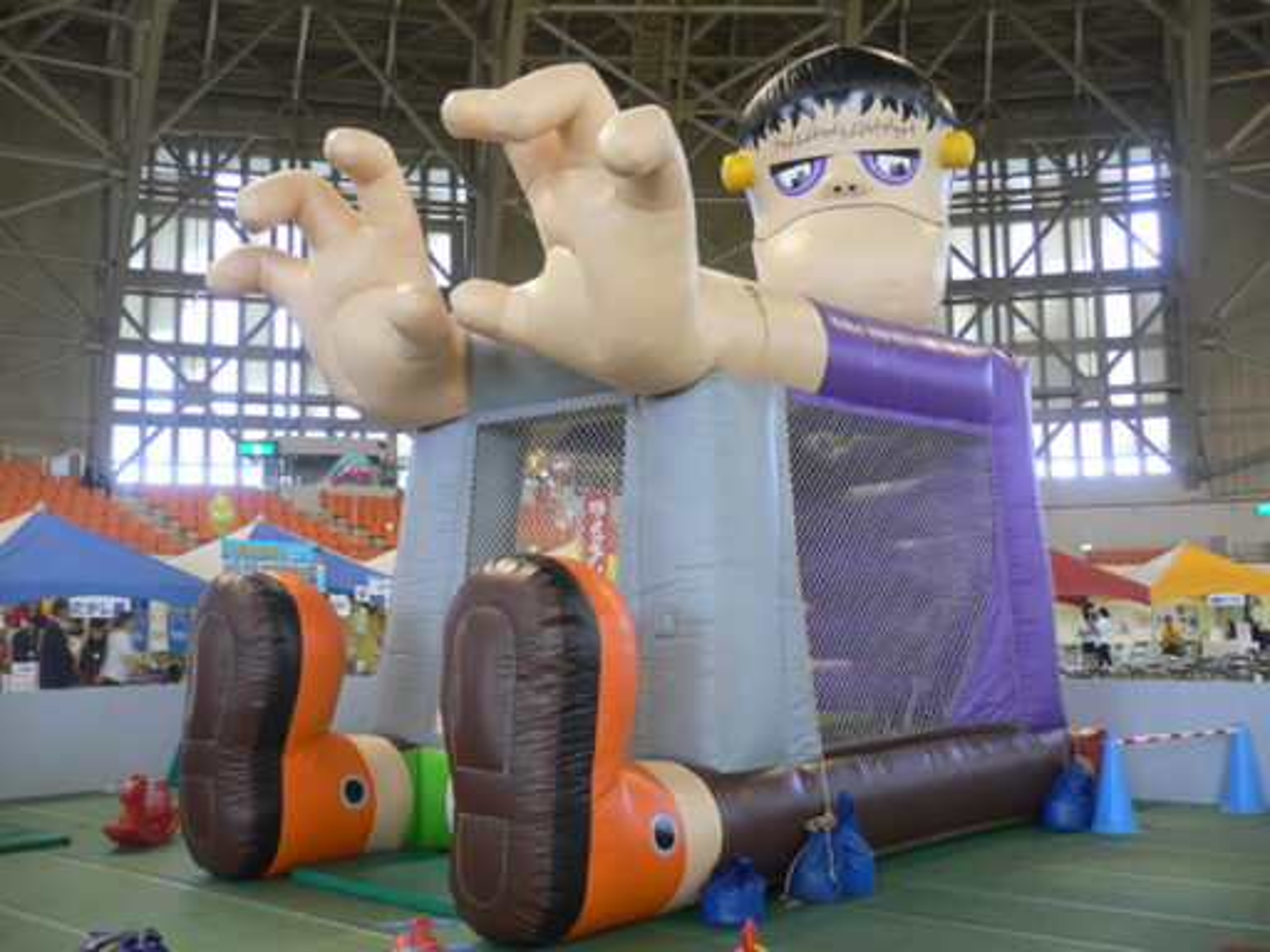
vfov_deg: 40.7
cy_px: 476
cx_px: 635
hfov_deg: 52.6
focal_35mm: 35
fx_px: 1284
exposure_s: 1/15
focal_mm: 5.8
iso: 100
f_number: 2.8
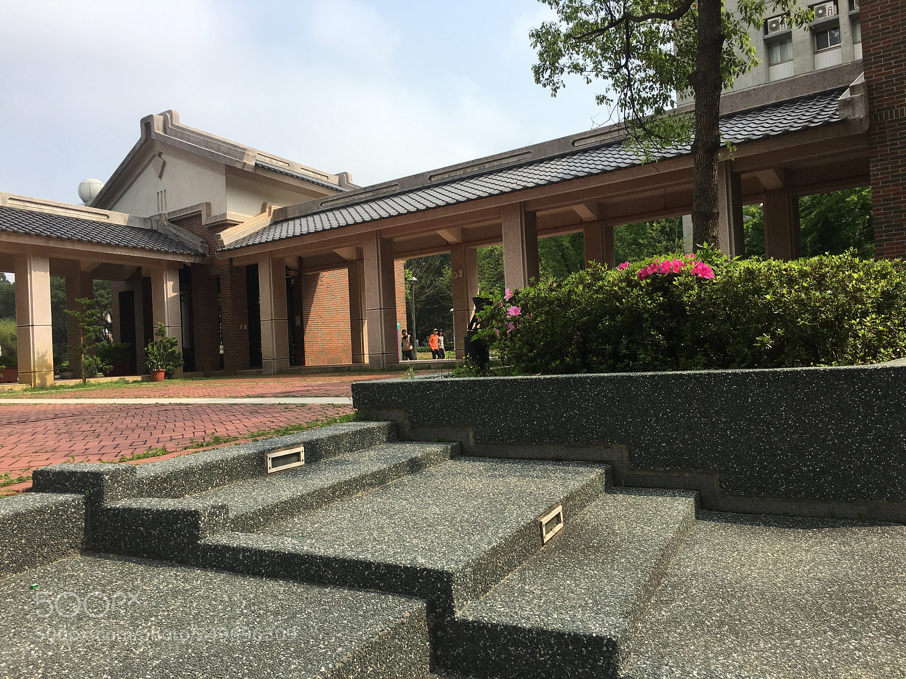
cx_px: 453
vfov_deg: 48.2
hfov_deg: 61.7
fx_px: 759
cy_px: 340
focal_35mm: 29
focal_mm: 4.15
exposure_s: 1/1508
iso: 25
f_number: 2.2
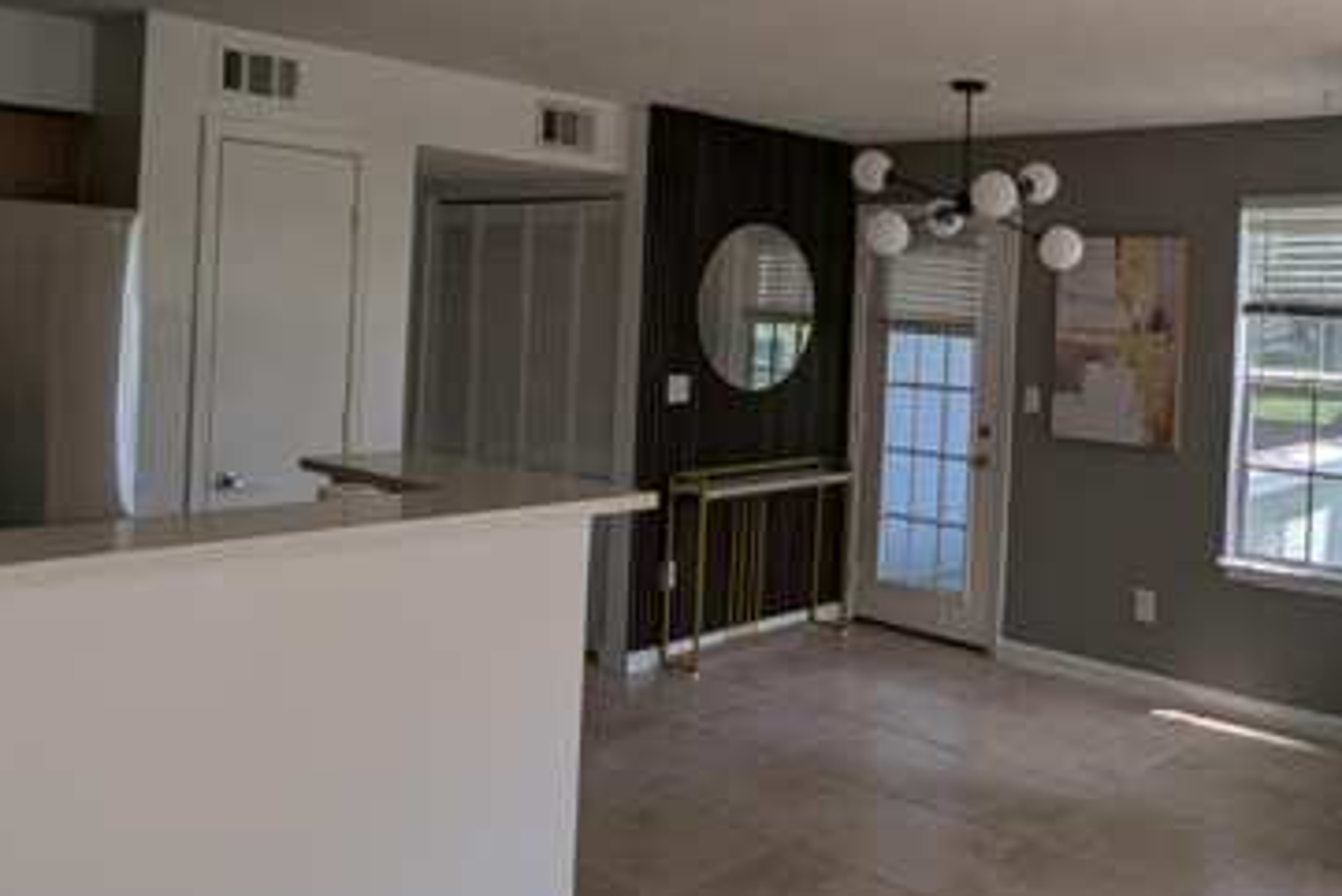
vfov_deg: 42.9
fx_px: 1119
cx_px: 877
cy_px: 283
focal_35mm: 30
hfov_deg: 60.7
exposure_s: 1/120
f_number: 2.2
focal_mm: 1.95
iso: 49
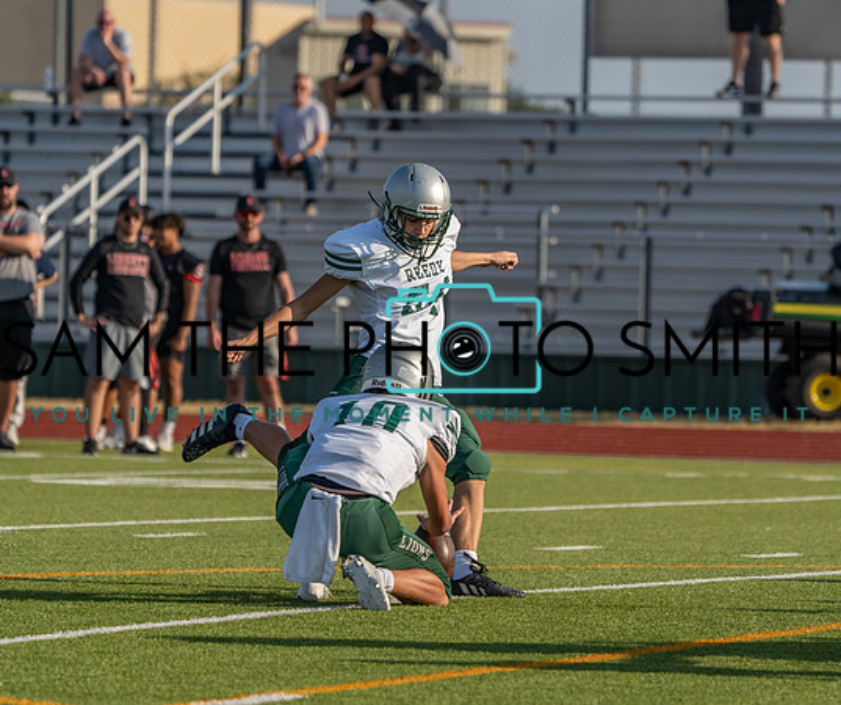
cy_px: 384
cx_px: 507
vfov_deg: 4.6
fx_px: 8748
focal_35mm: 345
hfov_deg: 5.5
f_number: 5.6
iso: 160
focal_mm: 265
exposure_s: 1/1250
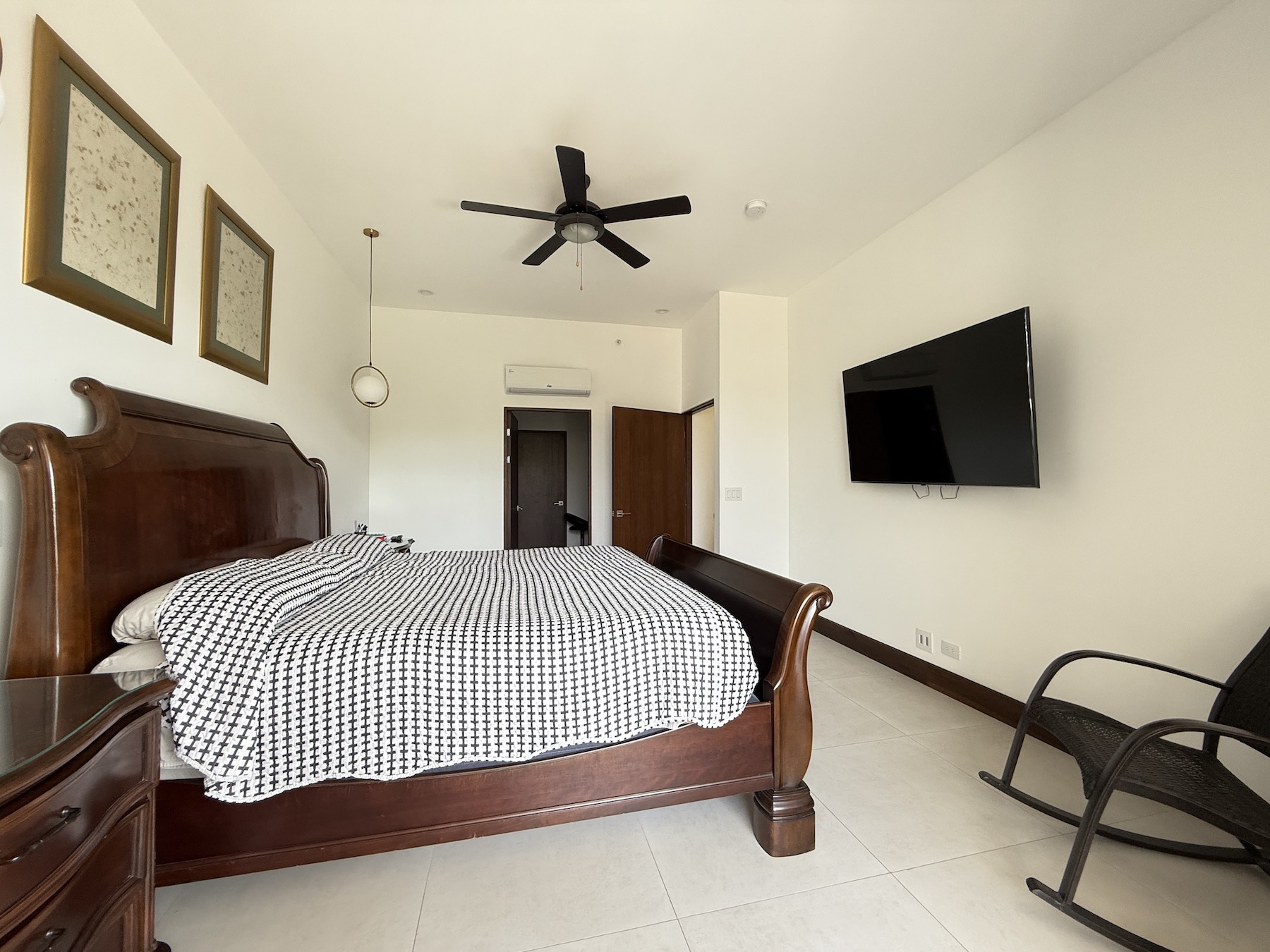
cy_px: 476
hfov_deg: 102.1
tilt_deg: +1.0
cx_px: 635
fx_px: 514
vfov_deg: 85.7
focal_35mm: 14
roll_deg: +0.1
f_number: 2.2
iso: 200
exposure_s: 1/120
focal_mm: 2.22
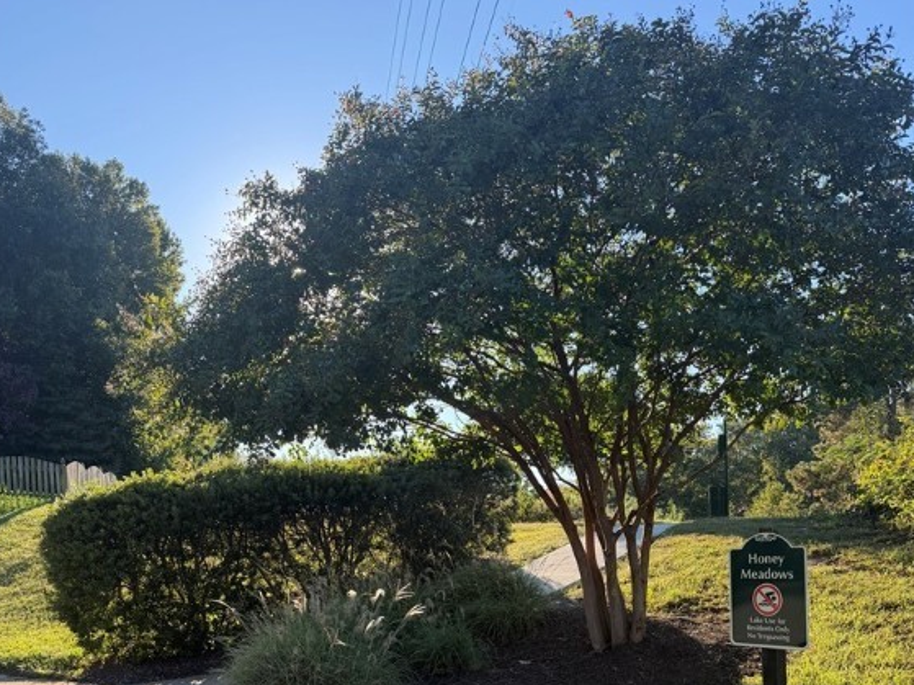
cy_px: 574
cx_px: 453
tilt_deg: -0.6
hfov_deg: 55.4
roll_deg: +2.4
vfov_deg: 40.7
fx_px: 871
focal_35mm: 33
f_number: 1.78
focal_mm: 6.76
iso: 100
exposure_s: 1/1211
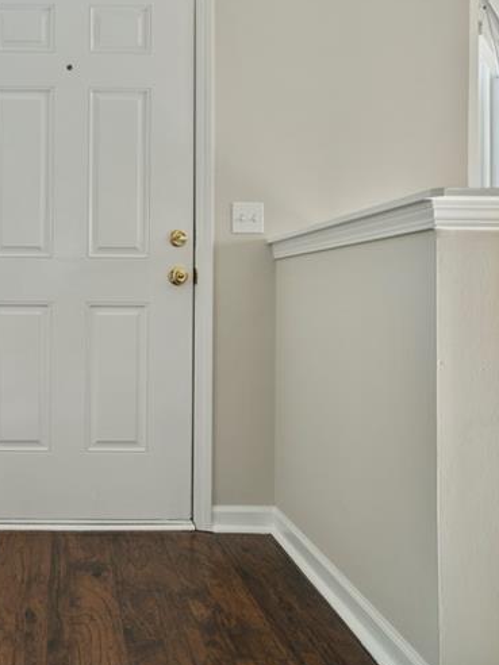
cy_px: 280
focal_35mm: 32
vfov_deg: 56.6
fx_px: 615
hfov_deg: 41.4
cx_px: 69
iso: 250
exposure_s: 1/10
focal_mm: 16
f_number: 7.1
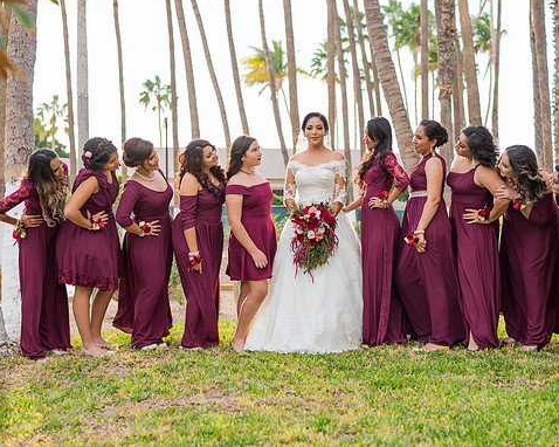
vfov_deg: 26.7
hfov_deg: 33.0
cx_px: 324
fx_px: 943
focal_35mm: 57
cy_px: 222
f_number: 3.2
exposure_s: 1/250
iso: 125
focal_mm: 50
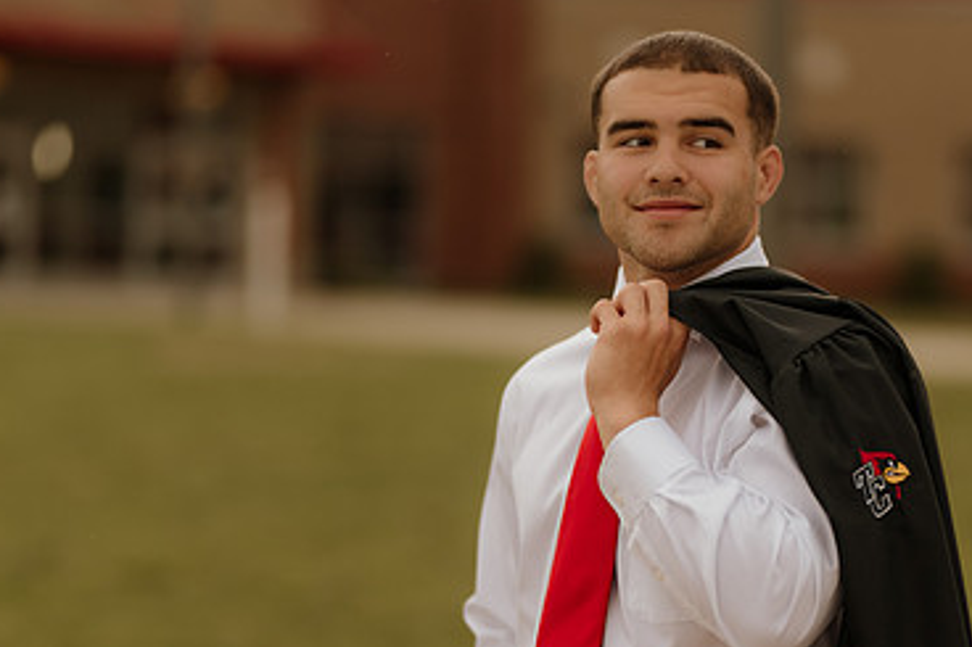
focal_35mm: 134
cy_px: 479
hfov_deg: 15.3
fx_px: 3616
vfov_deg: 10.2
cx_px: 644
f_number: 1.4
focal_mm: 85
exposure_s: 1/1000
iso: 400
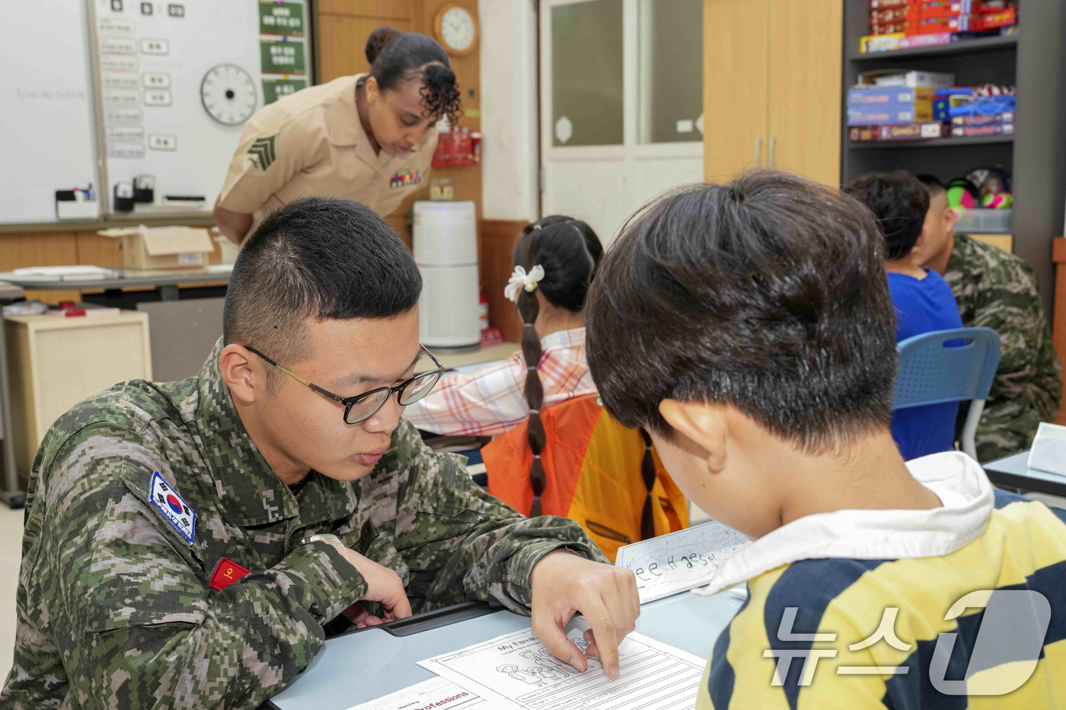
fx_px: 977
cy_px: 355
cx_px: 533
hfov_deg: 57.2
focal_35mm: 33
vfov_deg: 40.0
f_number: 6.3
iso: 1600
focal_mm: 33
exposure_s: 1/160
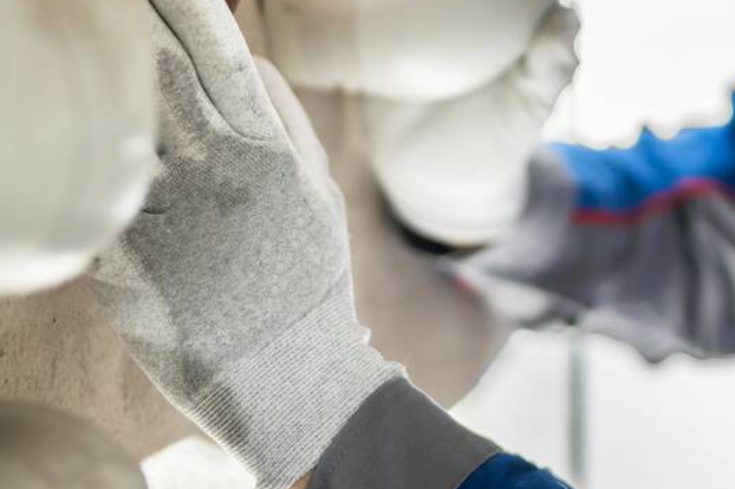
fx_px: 2184
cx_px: 718
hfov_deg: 18.6
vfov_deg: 12.6
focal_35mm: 107
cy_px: -43
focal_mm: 35
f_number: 1.2
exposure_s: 1/160
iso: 100
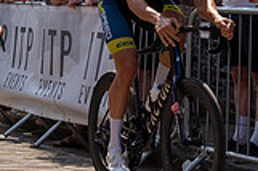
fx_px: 1546
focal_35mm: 216
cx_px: -162
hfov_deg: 9.2
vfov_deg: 6.3
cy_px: -70
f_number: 4
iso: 160
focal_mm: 60
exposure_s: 1/1600
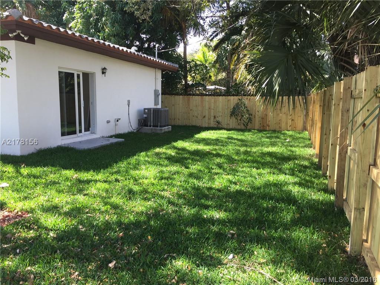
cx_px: 190
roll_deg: -1.2
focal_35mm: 29
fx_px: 318
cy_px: 142
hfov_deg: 61.7
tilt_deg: -8.2
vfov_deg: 48.2
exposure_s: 1/168
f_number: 2.2
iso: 32
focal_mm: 4.15
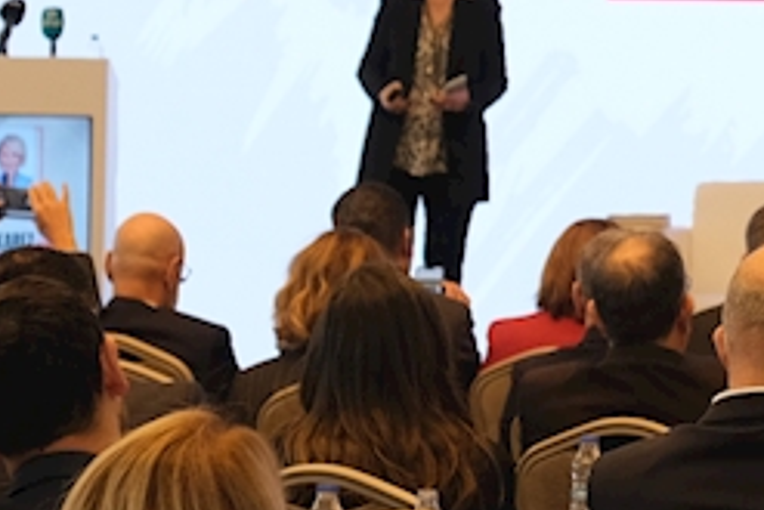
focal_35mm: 272
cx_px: 1083
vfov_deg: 5.0
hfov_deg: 7.5
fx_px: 5776
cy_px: -46
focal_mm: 37.6
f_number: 3.6
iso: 800
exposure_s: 1/125
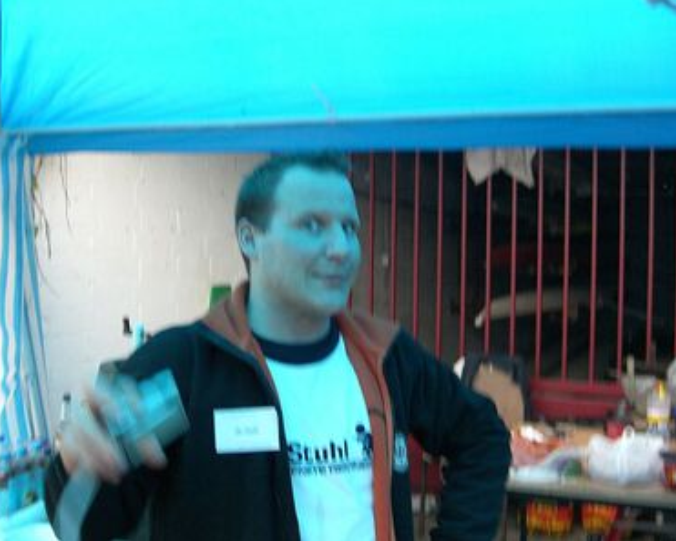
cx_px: 326
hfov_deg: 45.8
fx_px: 800
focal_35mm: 40
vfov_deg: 37.4
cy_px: 270
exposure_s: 1/50
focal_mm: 7.9
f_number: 2.8
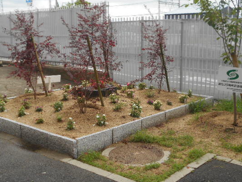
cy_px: 86
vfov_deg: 30.9
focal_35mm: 47
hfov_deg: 40.4
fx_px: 329
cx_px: 124
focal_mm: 6.7
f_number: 3.9
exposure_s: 1/250
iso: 140
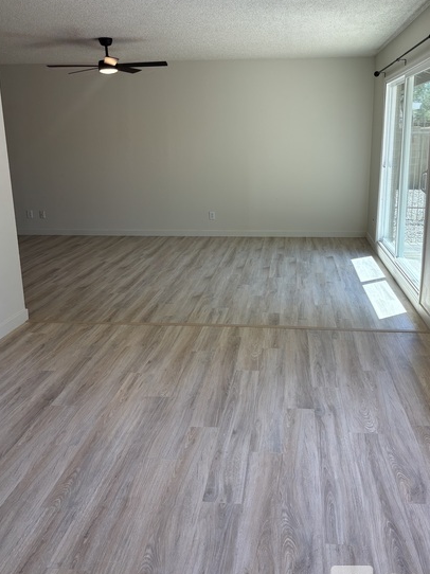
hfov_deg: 44.1
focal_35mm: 32
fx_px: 530
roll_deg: +0.4
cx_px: 237
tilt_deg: -13.2
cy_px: 255
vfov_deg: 56.7
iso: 50
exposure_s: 1/230
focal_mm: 5.96
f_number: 1.6
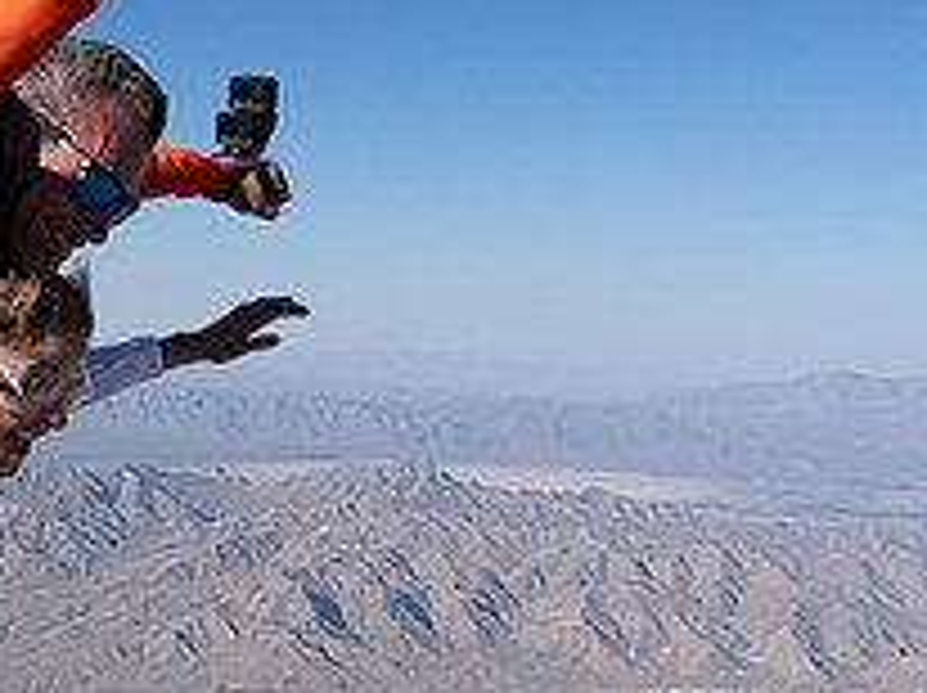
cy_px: 362
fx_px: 1739
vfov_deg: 22.5
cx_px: -108
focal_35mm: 65
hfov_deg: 27.2
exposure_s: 1/2000
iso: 800
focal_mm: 24
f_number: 11
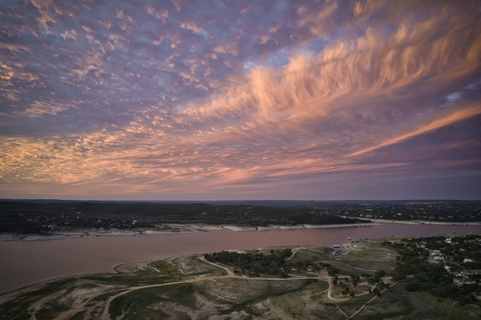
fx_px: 294
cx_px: 240
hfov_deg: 78.6
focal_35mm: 22
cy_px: 160
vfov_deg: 57.2
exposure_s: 1/30
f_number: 2.8
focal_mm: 8.38
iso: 100
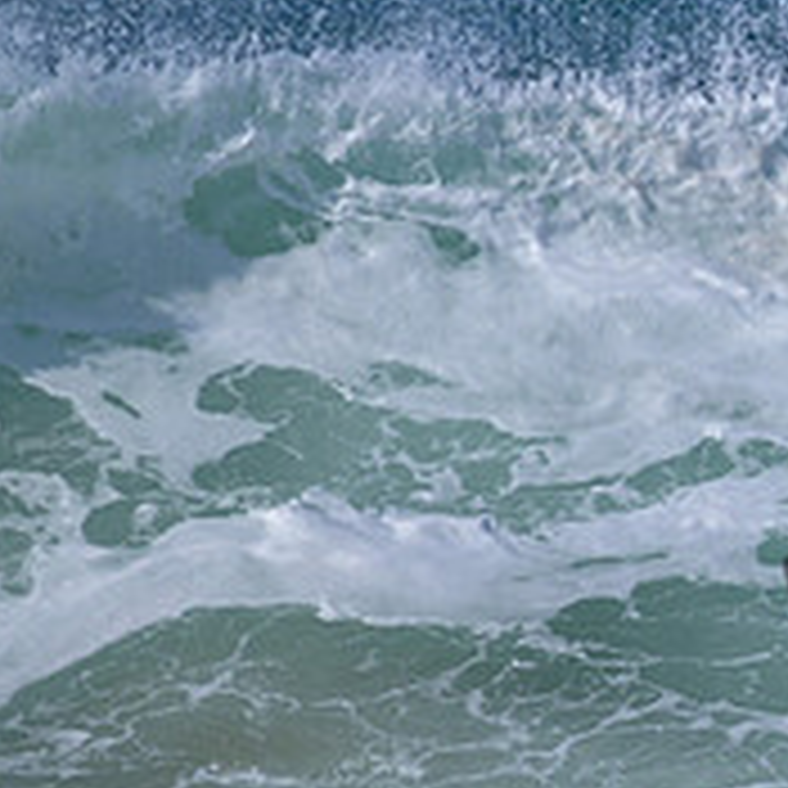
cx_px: 1247
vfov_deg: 0.8
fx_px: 58102
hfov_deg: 0.8
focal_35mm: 2256
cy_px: 588
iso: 900
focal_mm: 800
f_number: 11
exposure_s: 1/2000
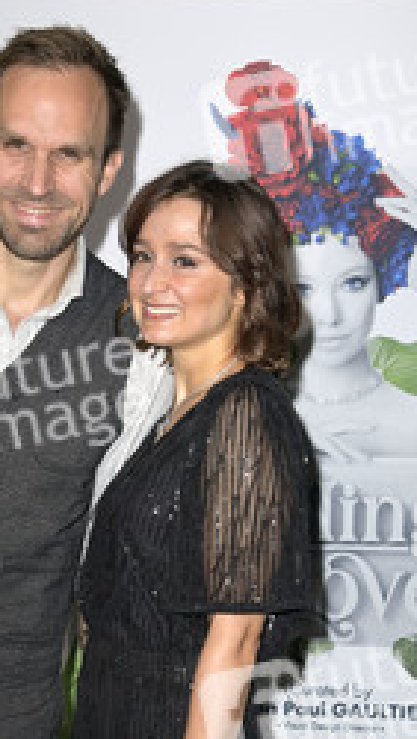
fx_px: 1903
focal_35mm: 97
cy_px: 556
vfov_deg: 21.8
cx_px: 83
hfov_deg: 12.5
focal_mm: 58
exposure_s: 1/250
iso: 640
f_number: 6.3
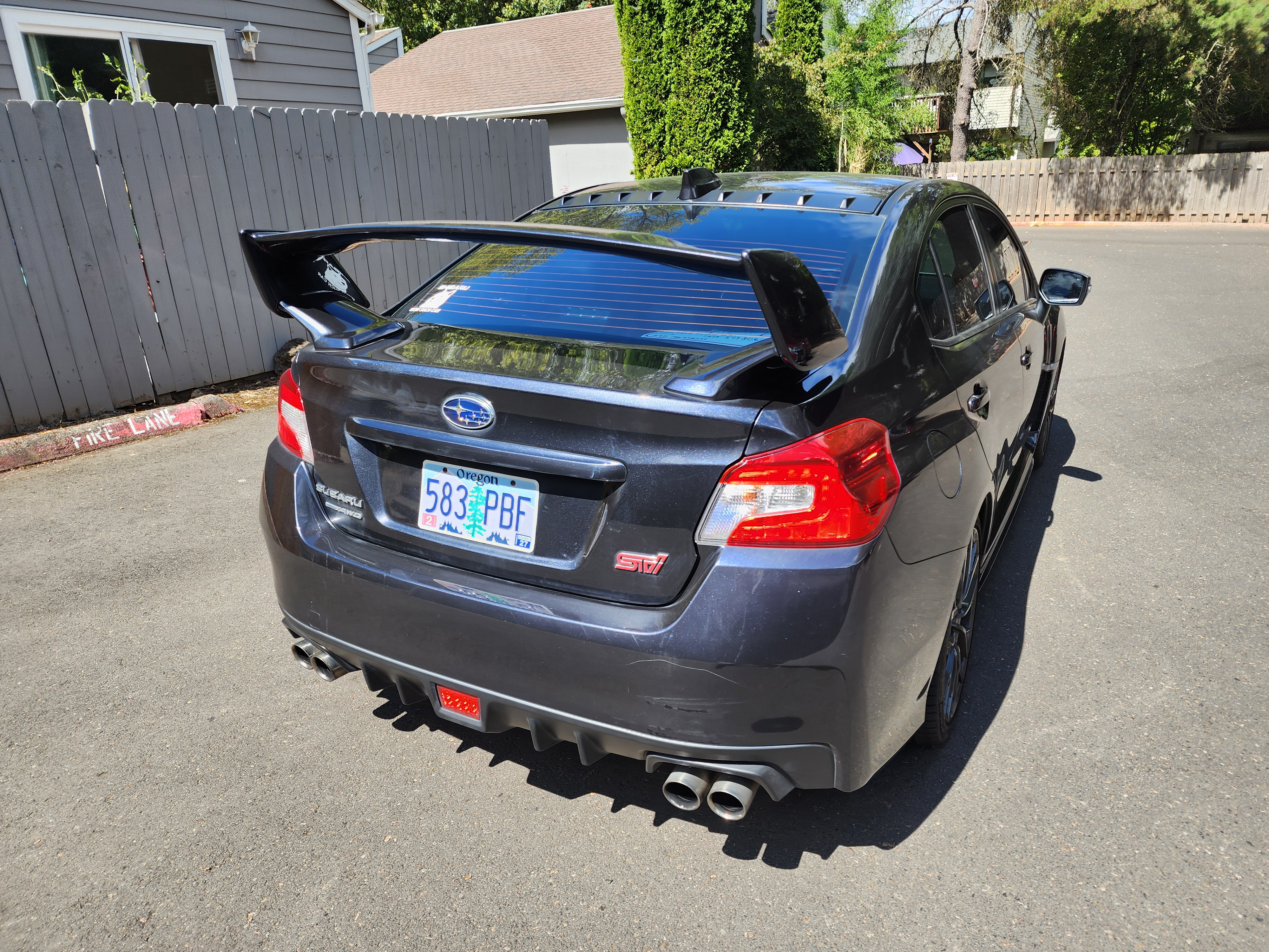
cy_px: 476
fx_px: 843
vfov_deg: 58.9
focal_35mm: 23
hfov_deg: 73.9
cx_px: 634
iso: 12
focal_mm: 6.4
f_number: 1.8
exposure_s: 1/357
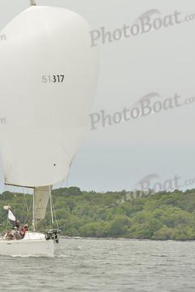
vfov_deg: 6.5
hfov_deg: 4.3
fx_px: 2586
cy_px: 79
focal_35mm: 318
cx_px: 48
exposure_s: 1/1000
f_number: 6.3
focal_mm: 200
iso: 400
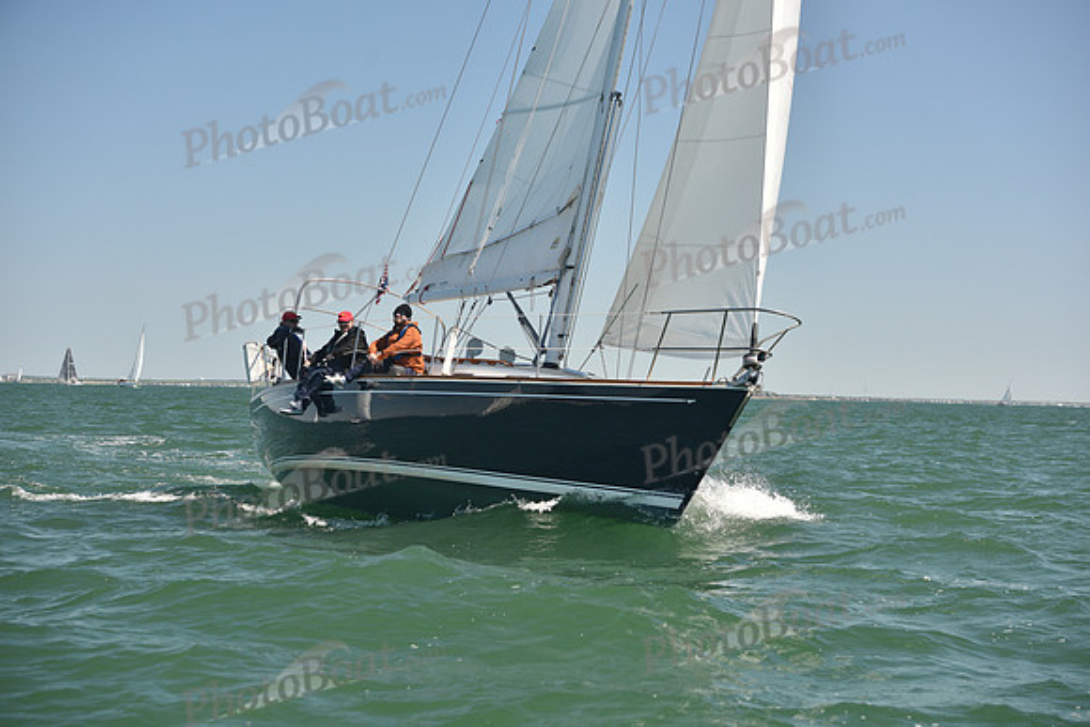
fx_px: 2120
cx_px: 545
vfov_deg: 19.5
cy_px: 364
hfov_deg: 28.8
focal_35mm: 70
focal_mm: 70
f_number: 4
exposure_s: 1/800
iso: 250
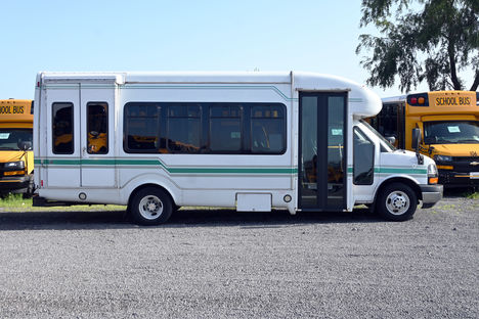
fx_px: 609
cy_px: 160
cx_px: 240
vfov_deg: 29.4
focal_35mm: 46
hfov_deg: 43.0
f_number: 6.3
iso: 100
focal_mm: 30.5
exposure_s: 1/320
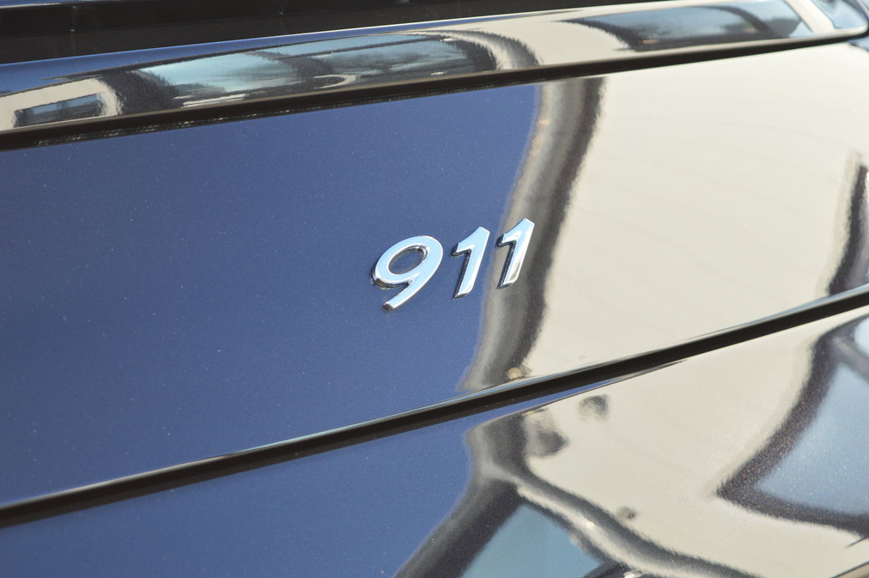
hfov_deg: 24.3
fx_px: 2014
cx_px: 437
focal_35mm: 84
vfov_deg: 16.3
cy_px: 288
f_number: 5.6
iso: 250
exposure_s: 1/125
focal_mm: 55
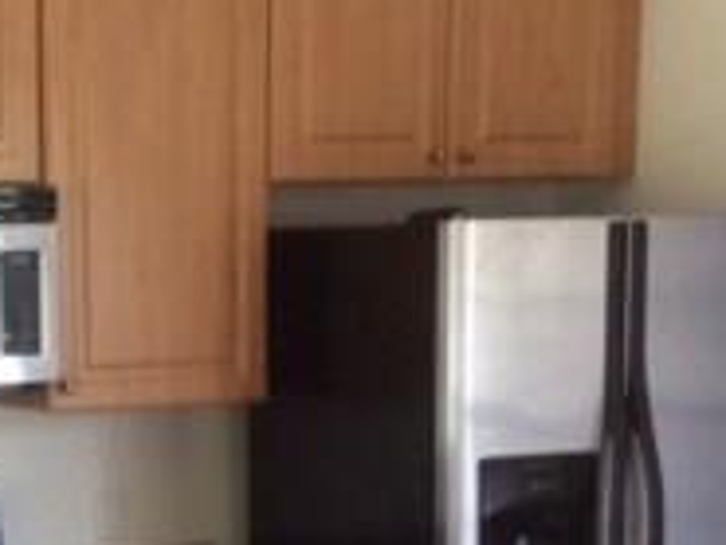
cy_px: 580
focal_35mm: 114
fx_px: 2392
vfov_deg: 12.8
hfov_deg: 16.9
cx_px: 4
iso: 200
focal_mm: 3.3
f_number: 2.4
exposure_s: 1/24
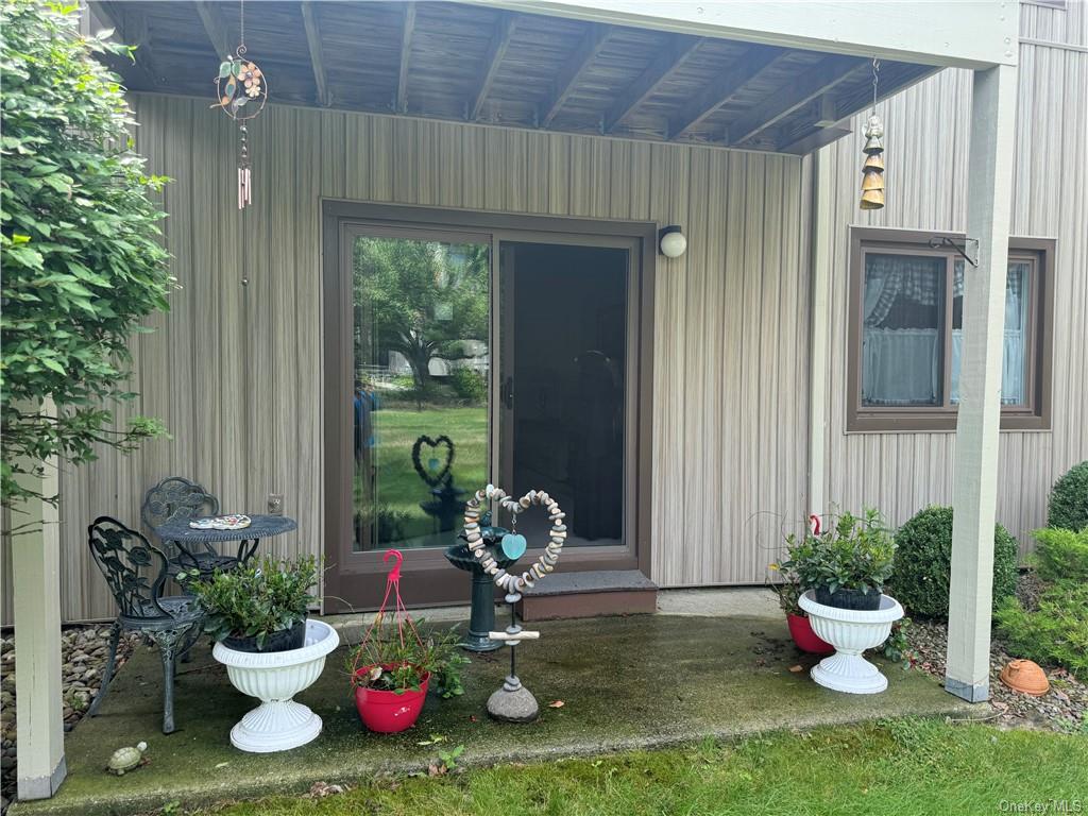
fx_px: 754
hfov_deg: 71.6
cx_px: 544
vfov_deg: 56.8
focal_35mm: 24
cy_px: 408
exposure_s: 1/627
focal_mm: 6.76
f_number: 1.78
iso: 80
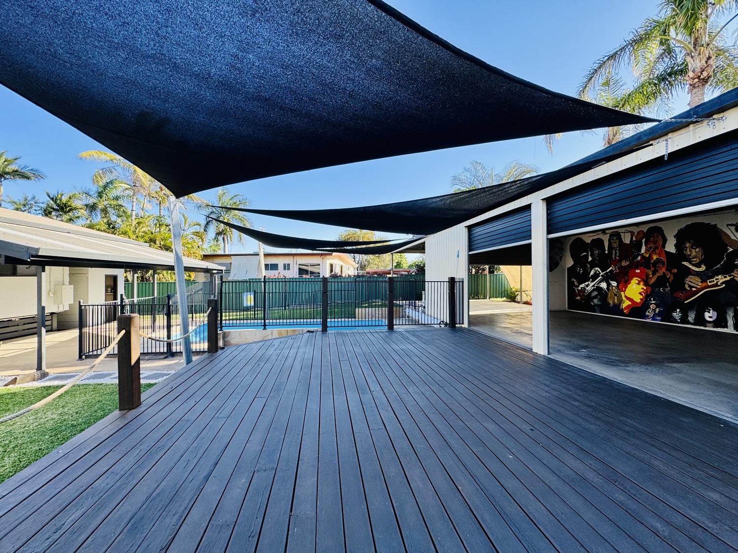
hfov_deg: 102.1
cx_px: 369
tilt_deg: +0.5
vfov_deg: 85.7
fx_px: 298
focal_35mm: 14
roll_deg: +0.6
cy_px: 276
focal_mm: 2.22
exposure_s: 1/459
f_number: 2.2
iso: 40
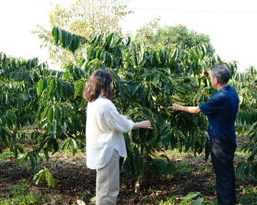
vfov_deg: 39.2
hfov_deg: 47.8
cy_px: 99
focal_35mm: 38
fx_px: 289
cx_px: 144
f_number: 4
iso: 1000
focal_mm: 20.2
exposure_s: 1/800
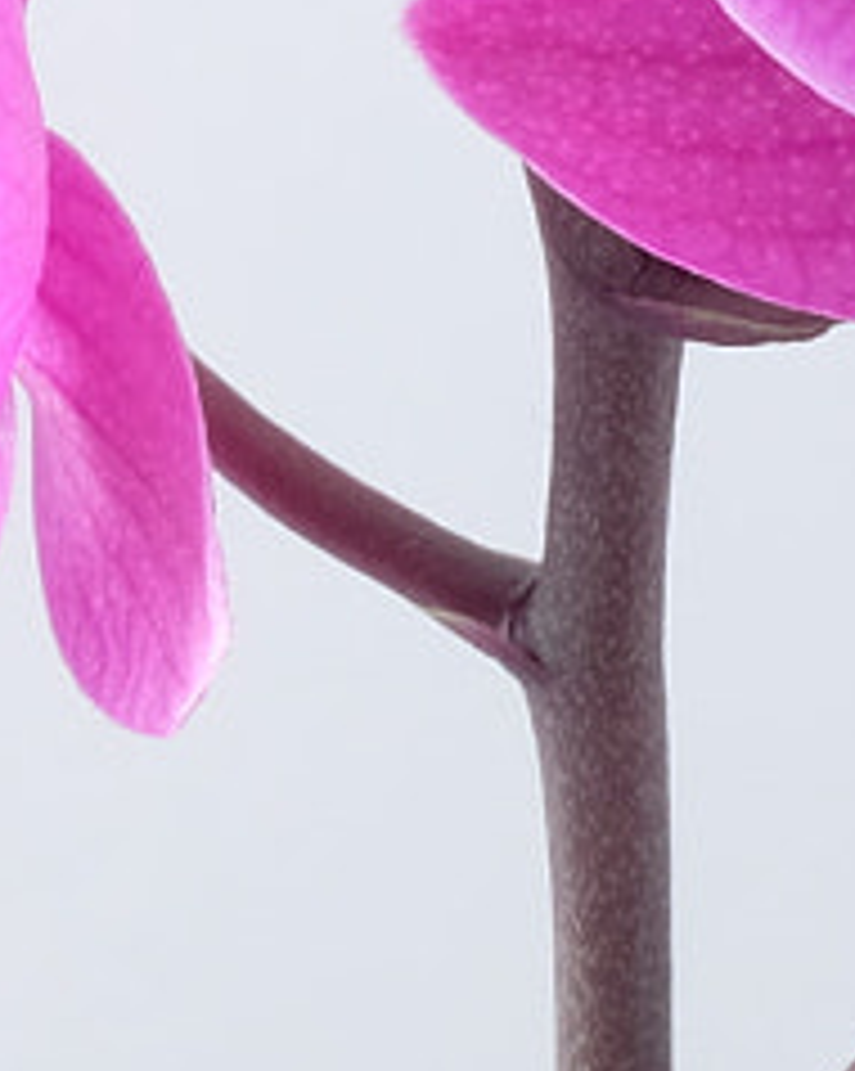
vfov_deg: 10.4
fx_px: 5796
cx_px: -626
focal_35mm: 183
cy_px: -148
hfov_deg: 8.2
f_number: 22
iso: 200
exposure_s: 25
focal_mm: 19.2
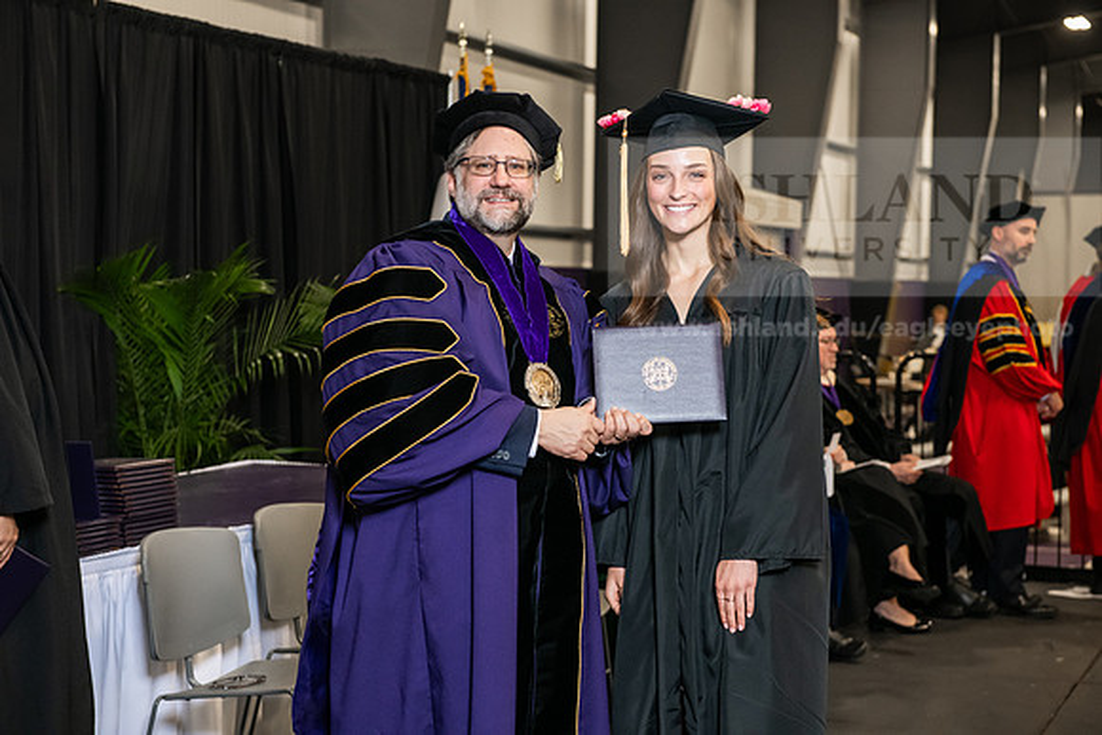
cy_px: 368
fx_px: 2143
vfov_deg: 19.5
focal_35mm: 70
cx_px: 551
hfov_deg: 28.8
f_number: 5
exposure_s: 1/200
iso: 2500
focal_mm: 70
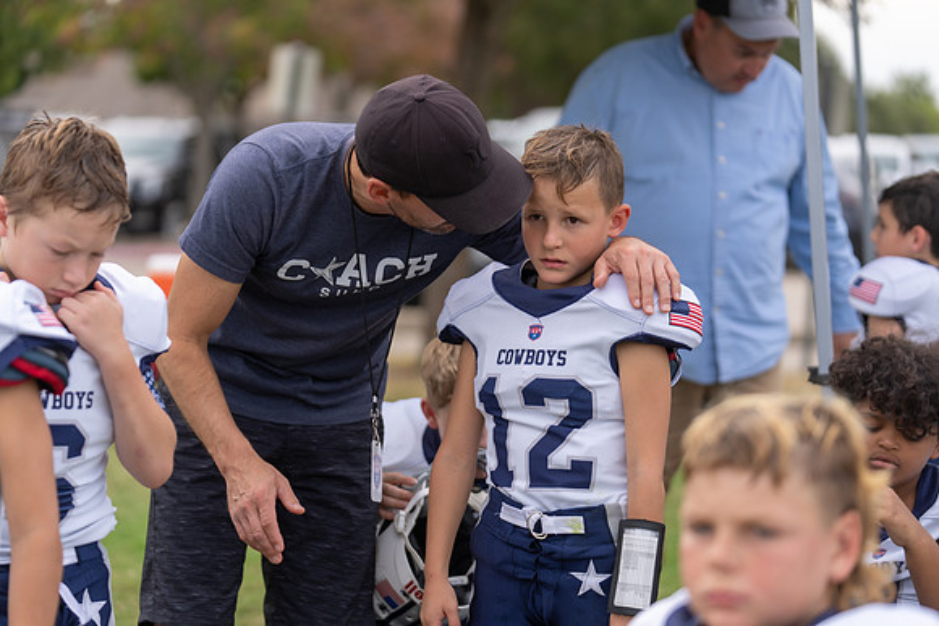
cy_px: 313
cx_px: 470
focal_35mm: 104
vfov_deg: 13.2
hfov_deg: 19.6
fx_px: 2713
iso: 100
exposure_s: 1/640
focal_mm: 104
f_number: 2.8
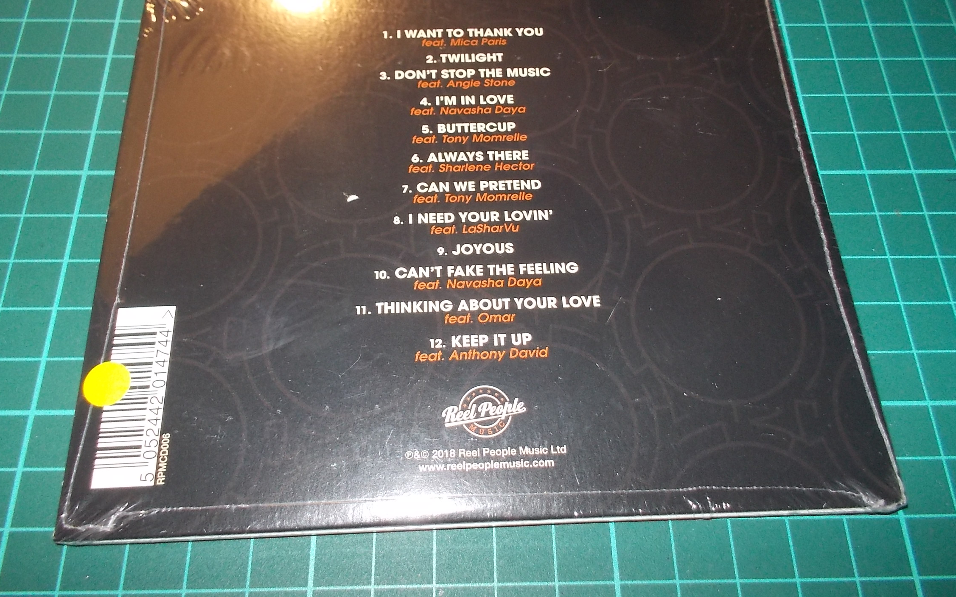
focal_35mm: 31
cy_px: 259
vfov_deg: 40.5
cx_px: 479
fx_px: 808
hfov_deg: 61.2
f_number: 3.3
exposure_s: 1/30
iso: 200
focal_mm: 4.1
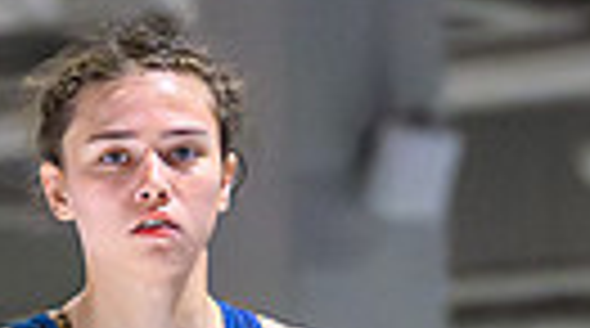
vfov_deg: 1.7
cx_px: 80
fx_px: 10849
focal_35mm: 695
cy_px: 898
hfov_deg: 3.1
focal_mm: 94
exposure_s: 1/800
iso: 10000
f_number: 2.8
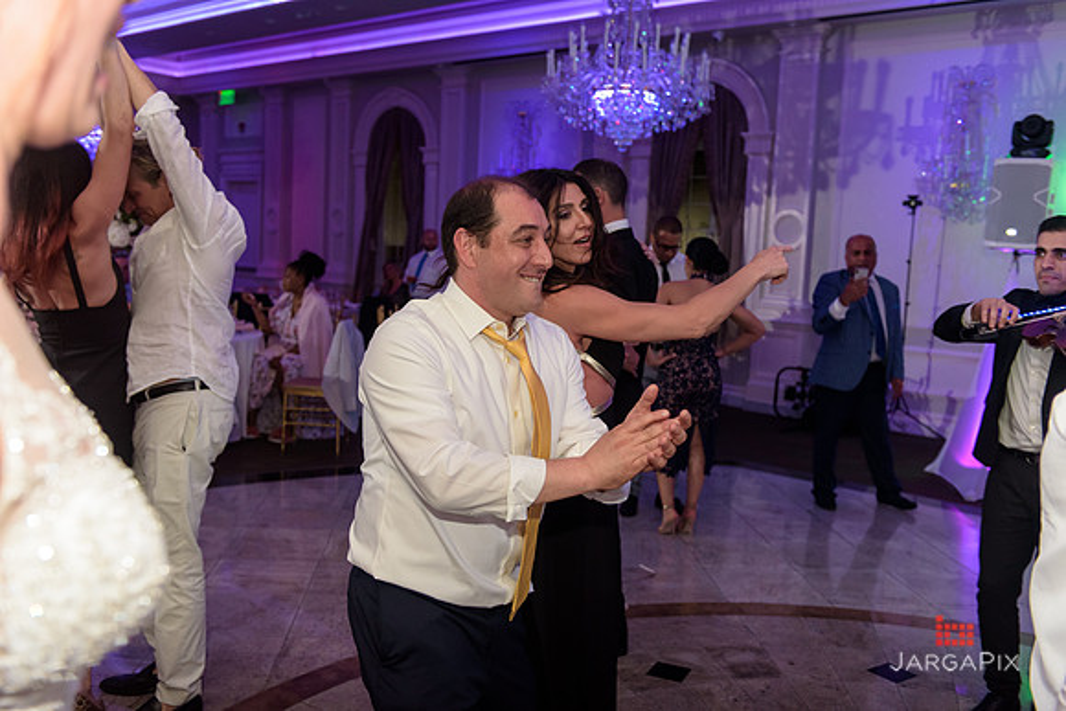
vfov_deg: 38.9
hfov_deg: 55.8
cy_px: 356
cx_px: 533
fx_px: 1007
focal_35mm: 34
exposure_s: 1/125
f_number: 3.2
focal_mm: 34
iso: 1600
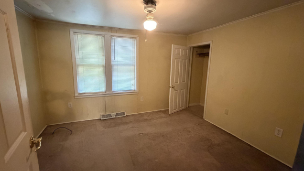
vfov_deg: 67.1
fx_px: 129
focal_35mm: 16
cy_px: 83
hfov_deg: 99.3
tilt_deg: -9.9
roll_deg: -0.9
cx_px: 148
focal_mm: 2.22
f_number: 2.2
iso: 1000
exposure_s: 1/60
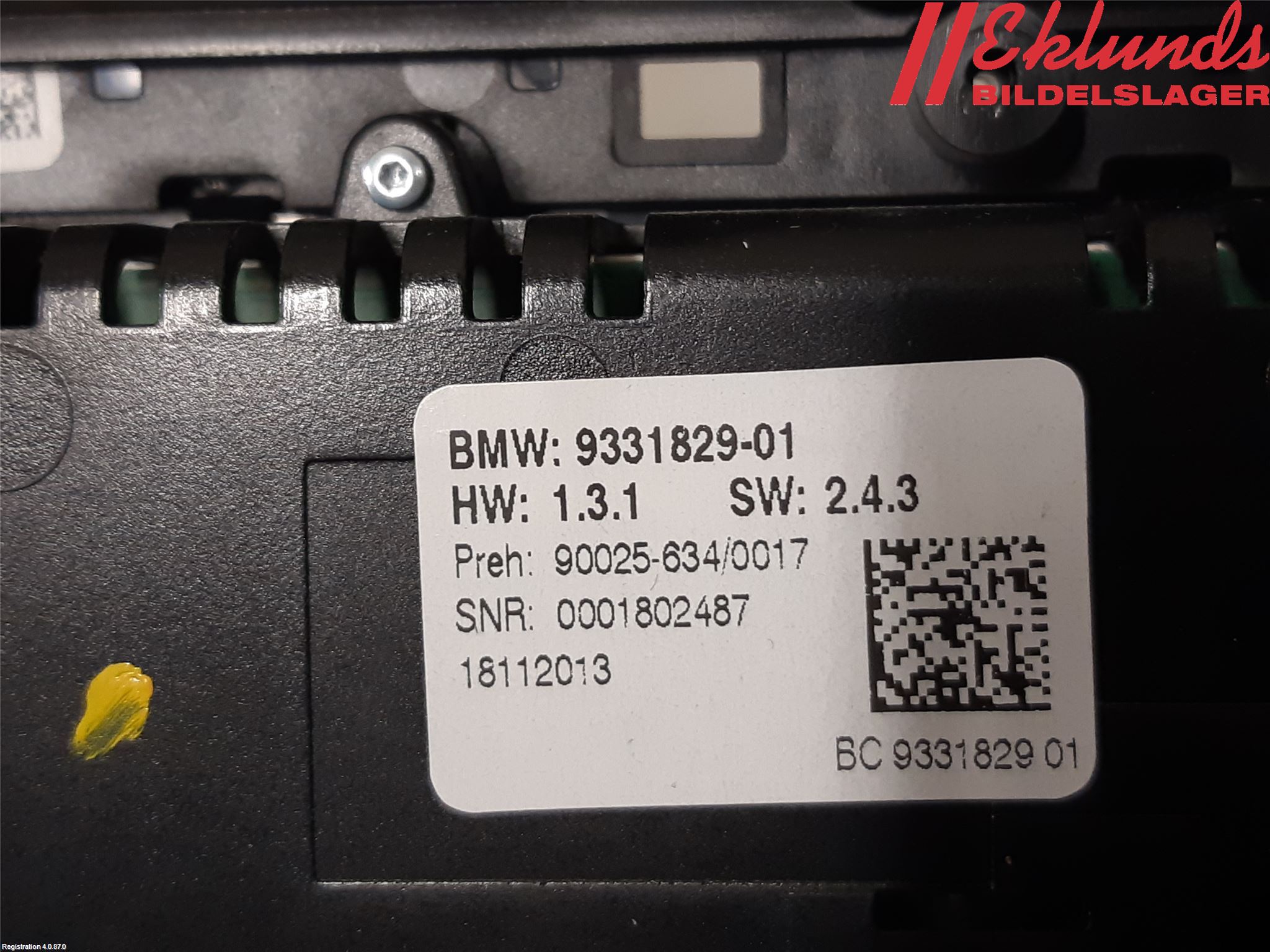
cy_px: 476
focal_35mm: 26
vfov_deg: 53.1
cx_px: 635
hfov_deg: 67.3
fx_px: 954
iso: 125
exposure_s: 1/50
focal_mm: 3.93
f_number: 1.7
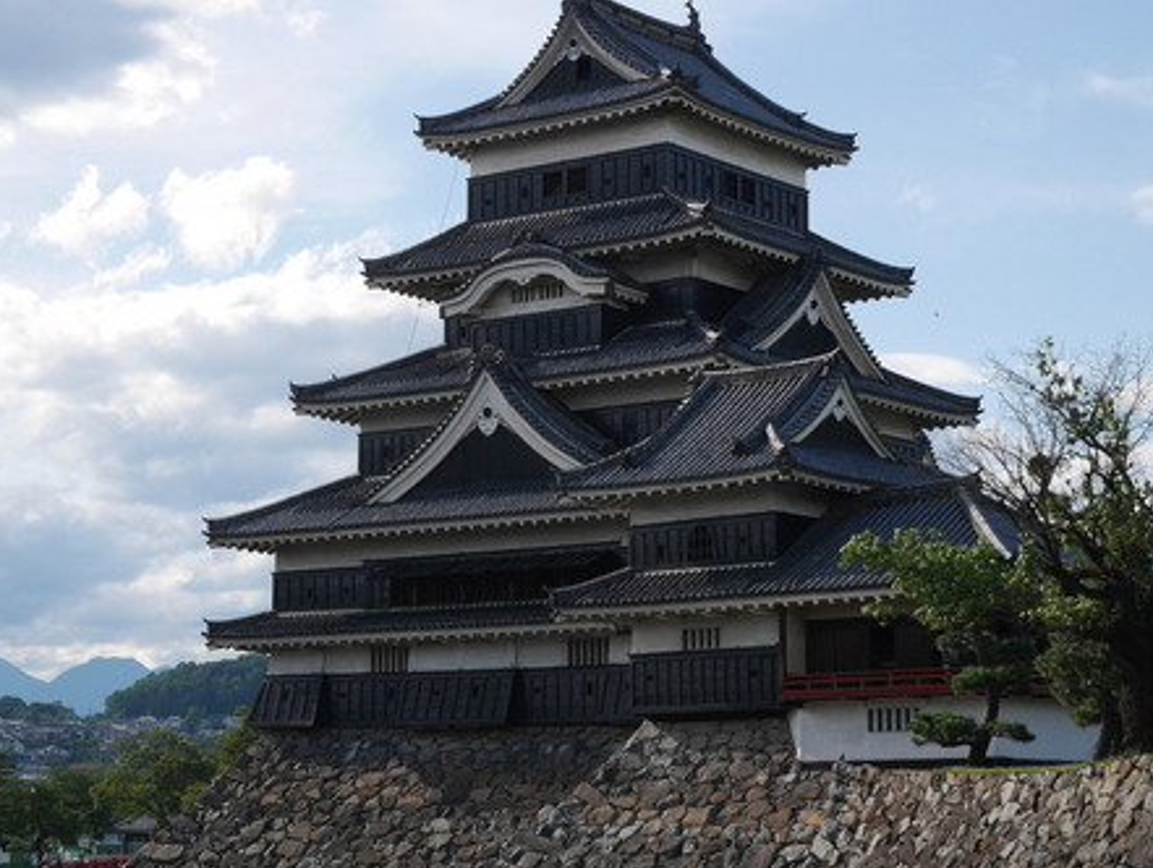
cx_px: 520
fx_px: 2902
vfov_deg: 17.0
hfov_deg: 22.5
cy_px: 506
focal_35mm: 87
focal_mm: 32
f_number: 8
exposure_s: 1/320
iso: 200
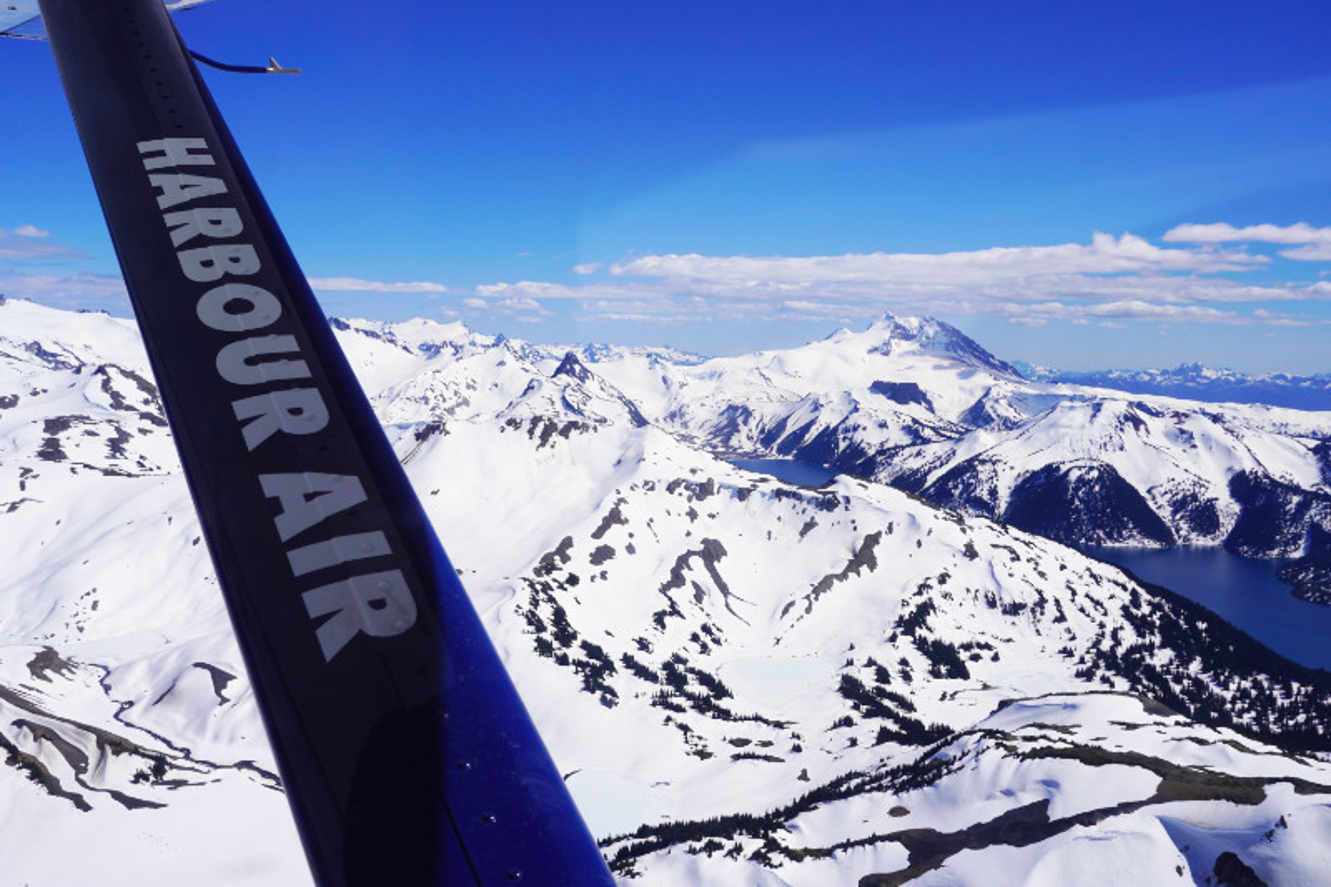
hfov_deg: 59.5
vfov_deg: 41.7
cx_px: 666
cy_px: 444
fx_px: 1164
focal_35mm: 32
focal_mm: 21
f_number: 10
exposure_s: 1/500
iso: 100
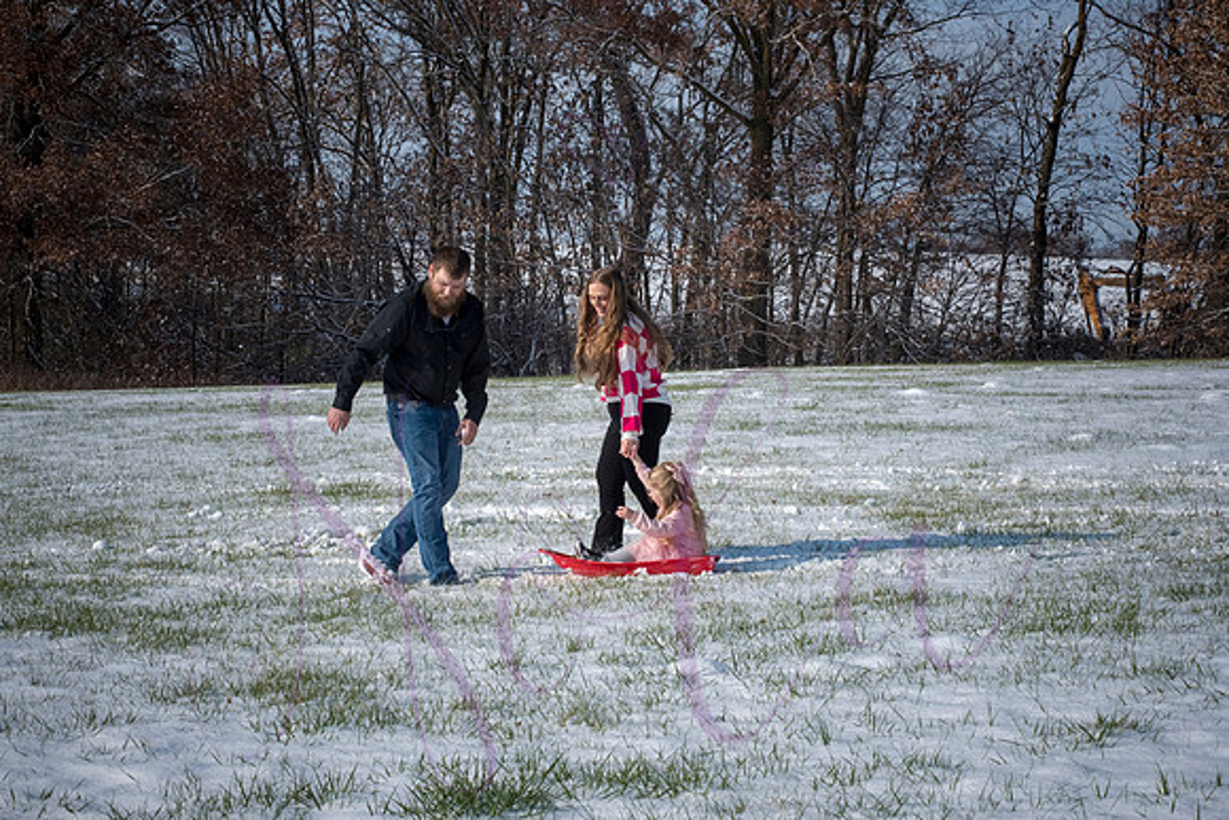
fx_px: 2732
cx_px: 614
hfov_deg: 25.4
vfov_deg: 17.1
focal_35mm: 80
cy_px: 410
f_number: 16
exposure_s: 1/1000
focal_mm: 80
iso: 640
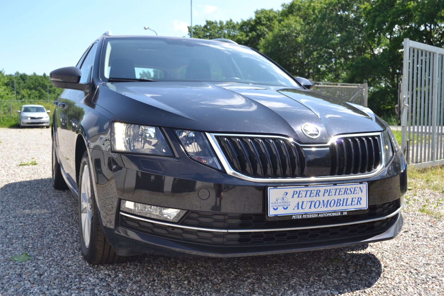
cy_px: 148
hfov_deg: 49.6
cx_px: 222
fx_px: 481
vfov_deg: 34.2
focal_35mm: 39
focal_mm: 26
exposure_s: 1/200
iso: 100
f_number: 7.1
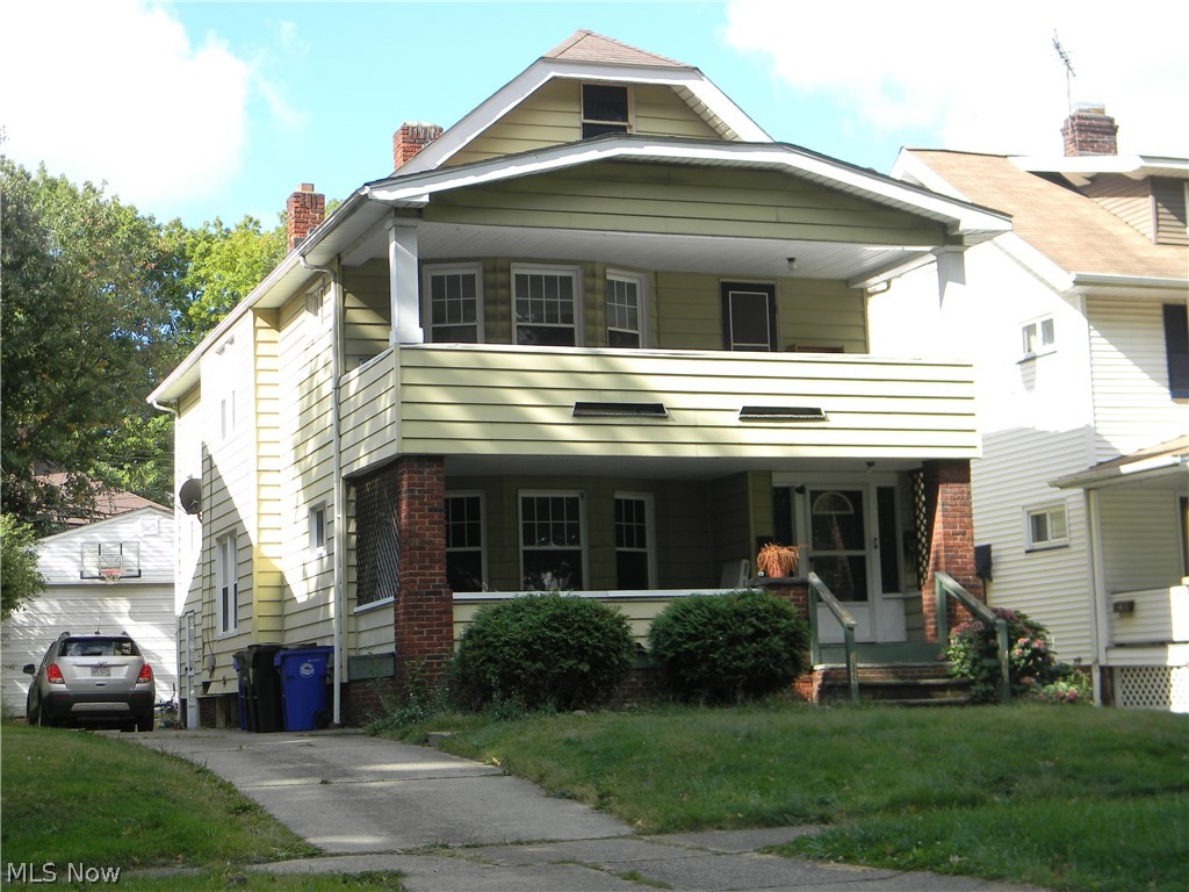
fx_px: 1924
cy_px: 446
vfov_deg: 26.1
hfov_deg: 34.3
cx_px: 594
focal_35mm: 56
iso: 80
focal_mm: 10.1
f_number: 4.1
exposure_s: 1/193
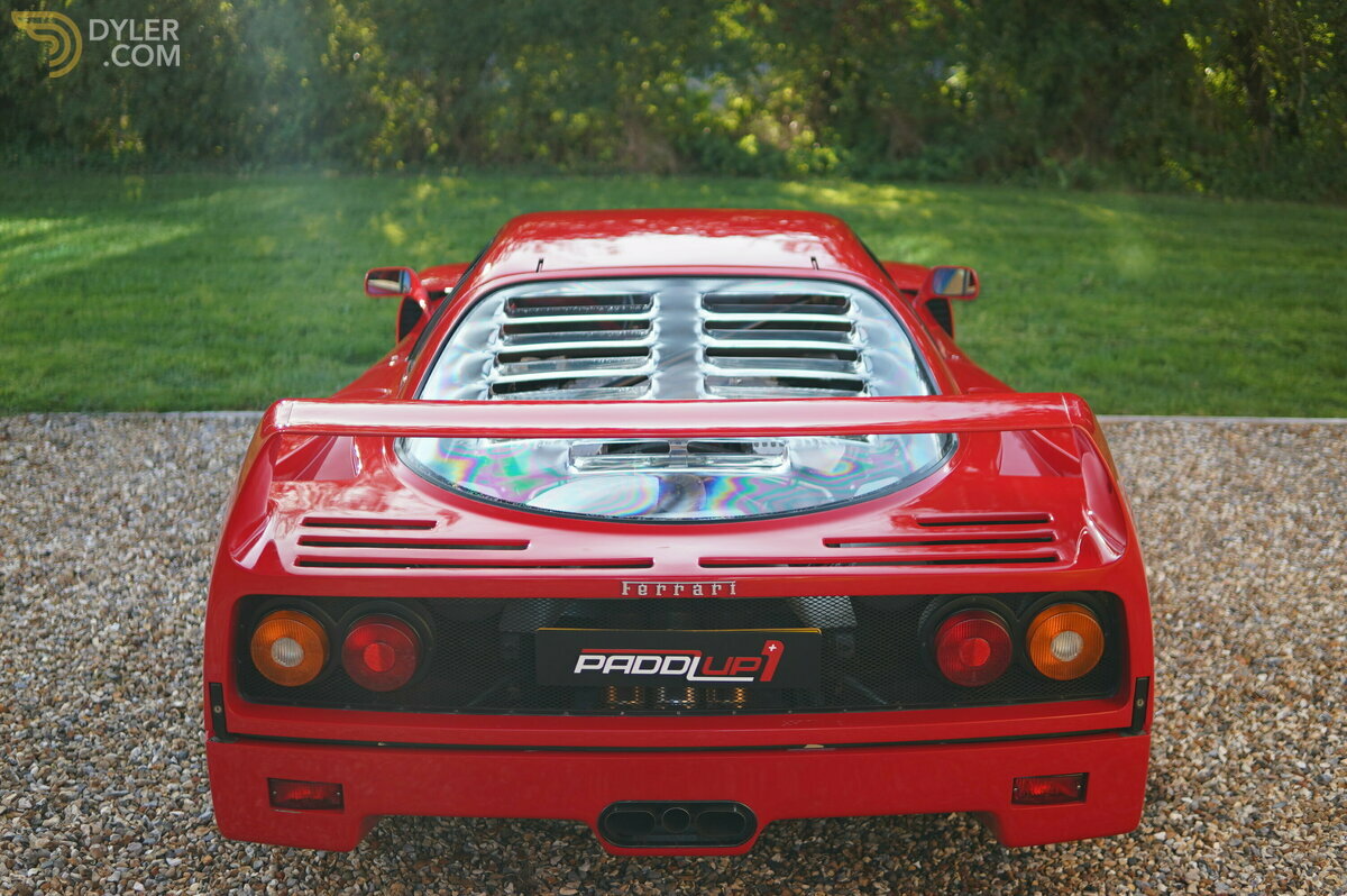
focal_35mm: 45
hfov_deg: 43.6
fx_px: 1682
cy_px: 448
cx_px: 674
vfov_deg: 29.8
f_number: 1.4
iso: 100
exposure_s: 1/400
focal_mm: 30
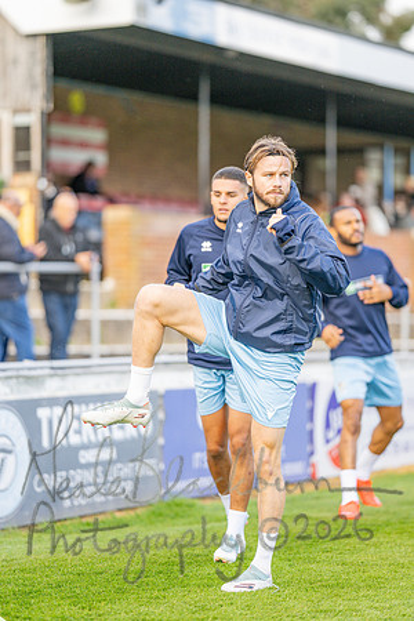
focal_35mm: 135
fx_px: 2329
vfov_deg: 15.2
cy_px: 310
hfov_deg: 10.2
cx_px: 207
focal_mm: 135
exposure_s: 1/2000
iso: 500
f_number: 1.8
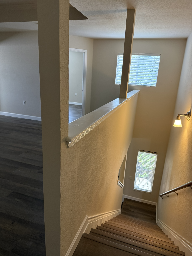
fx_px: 177
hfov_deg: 56.8
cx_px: 96
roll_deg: -3.5
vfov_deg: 71.6
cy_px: 128
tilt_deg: -17.1
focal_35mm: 24
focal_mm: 6.76
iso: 250
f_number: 1.78
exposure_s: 1/60
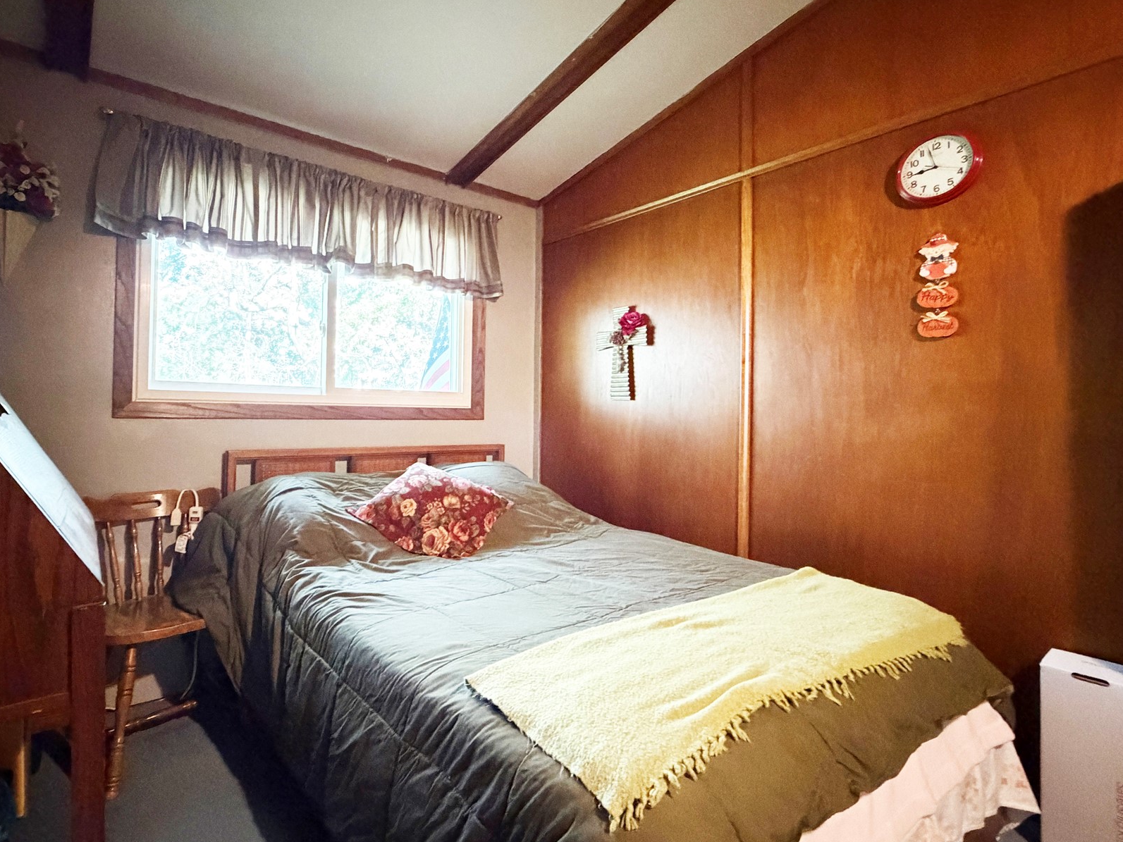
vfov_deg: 71.6
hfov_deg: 87.0
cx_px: 471
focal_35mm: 18
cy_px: 402
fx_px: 584
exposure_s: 1/40
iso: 1250
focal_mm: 2.22
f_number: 2.2
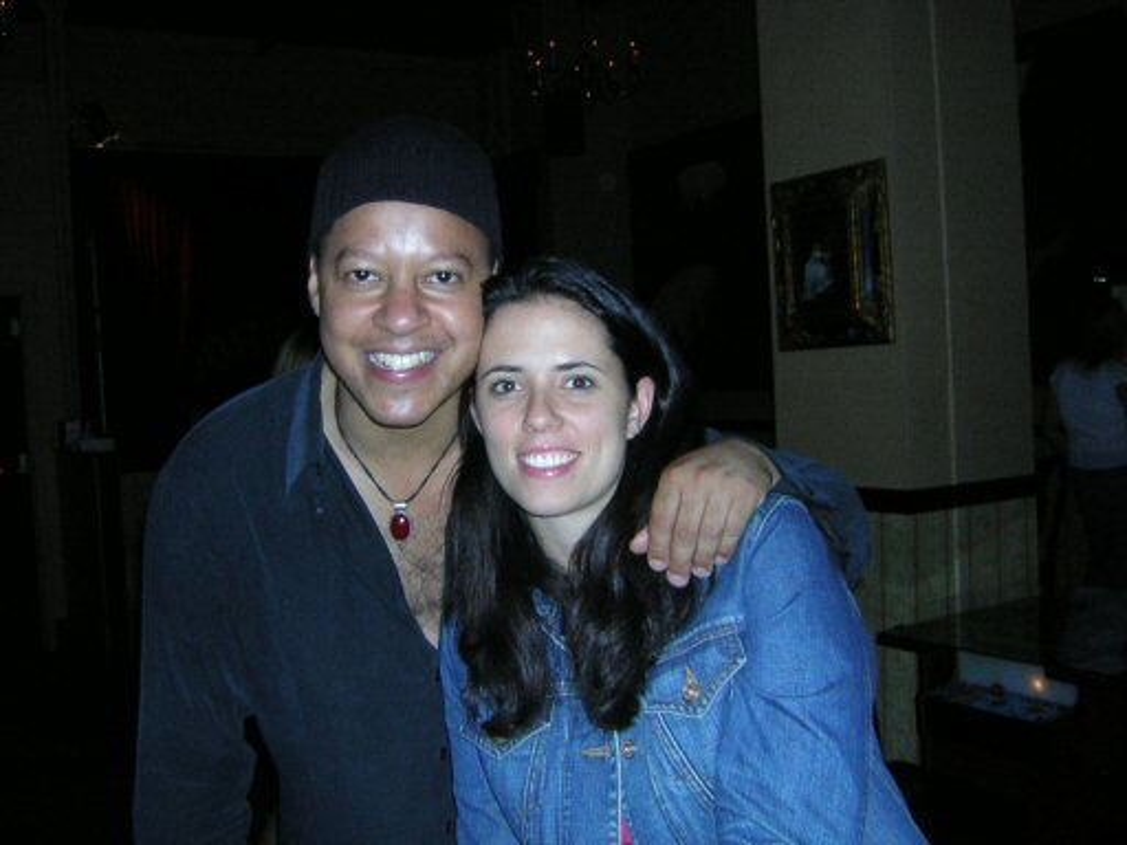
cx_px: 564
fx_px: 1172
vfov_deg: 39.7
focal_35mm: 36
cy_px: 422
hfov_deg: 51.4
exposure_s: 1/60.1
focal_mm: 4.7
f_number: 5.2
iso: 121
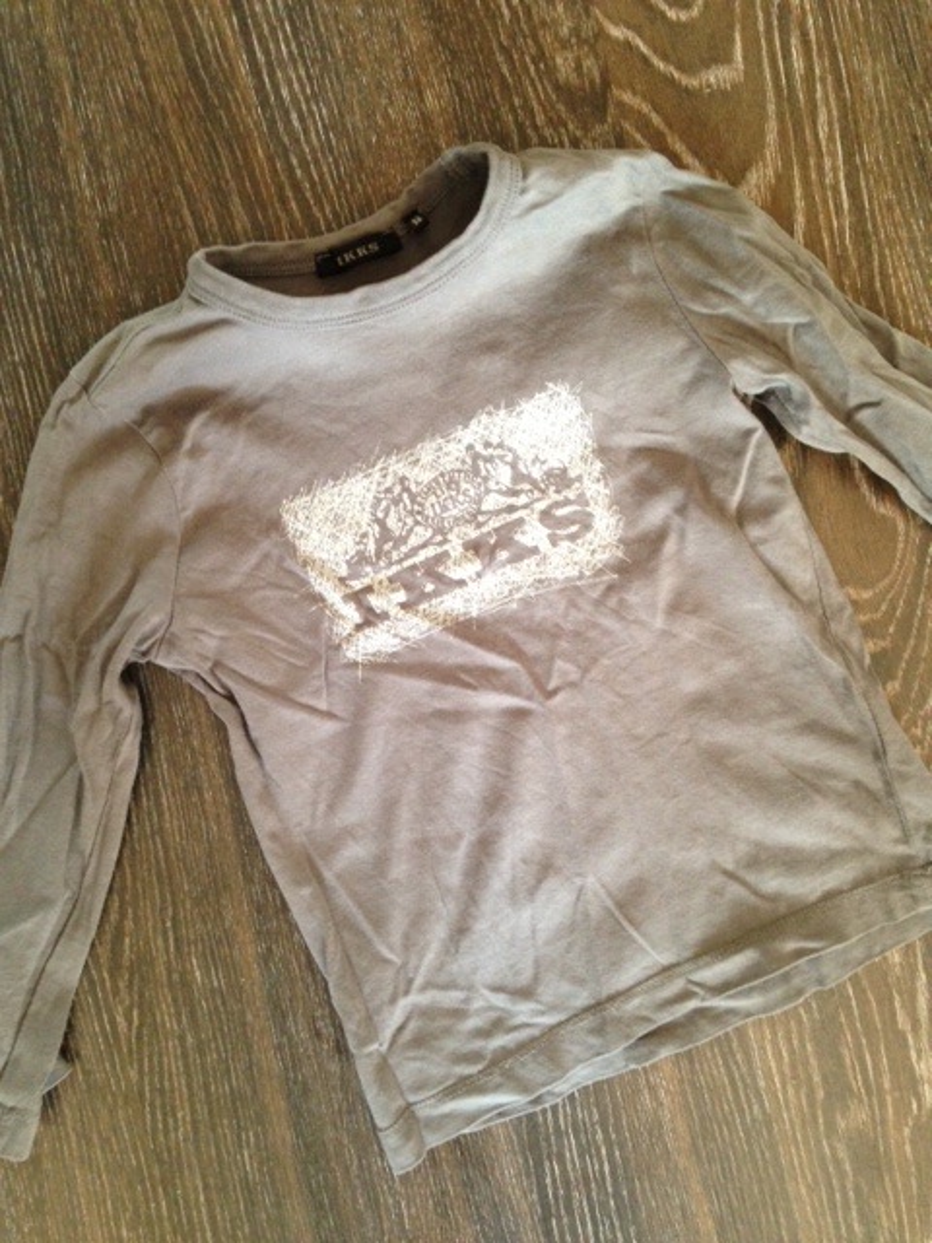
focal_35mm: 33
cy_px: 622
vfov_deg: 55.4
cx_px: 466
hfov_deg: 42.9
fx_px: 1185
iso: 250
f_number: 2.4
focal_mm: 4.13
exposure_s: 1/20
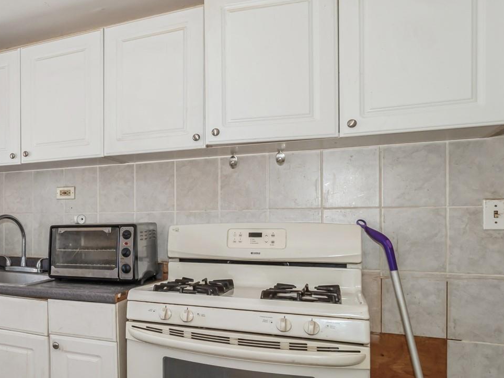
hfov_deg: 45.6
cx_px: 1
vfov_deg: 41.4
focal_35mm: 34
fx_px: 495
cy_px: 240
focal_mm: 8
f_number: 8
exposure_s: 1/10
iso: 200
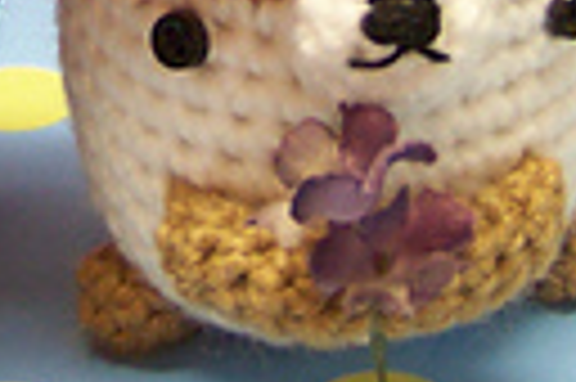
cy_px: -458
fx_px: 4570
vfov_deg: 4.7
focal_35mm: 286
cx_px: 387
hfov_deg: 7.2
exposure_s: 1/30
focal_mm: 9.36
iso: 165
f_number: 3.2
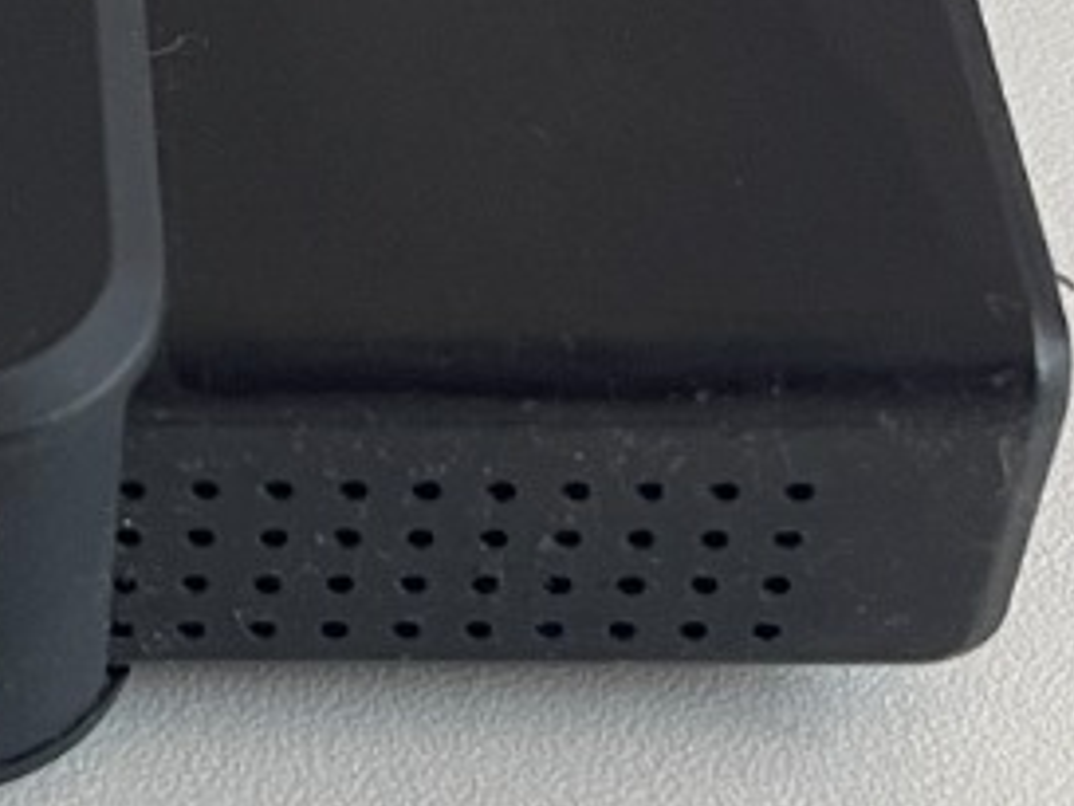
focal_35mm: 132
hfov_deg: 14.5
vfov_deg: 11.1
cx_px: -185
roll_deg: -0.2
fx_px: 4097
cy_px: -20
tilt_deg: -44.0
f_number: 1.6
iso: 125
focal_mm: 5.1
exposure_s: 1/71
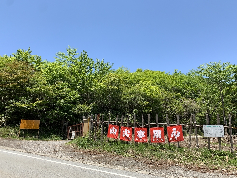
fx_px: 178
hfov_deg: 67.3
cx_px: 118
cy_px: 89
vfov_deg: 53.1
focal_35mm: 26
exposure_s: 1/1513
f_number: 1.8
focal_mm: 4.25
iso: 25
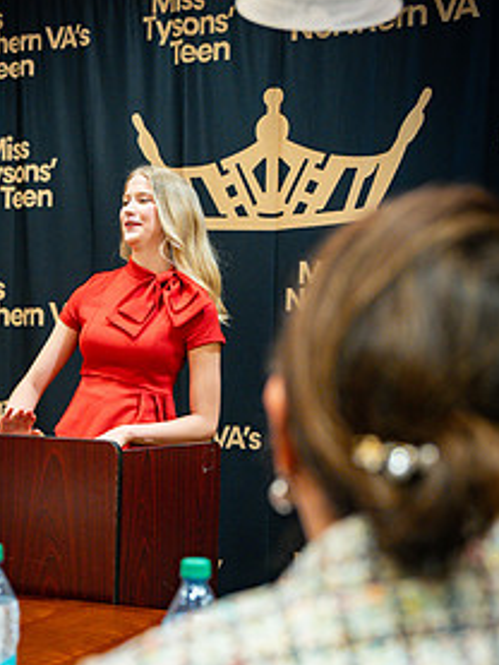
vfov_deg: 30.0
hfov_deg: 22.9
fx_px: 1229
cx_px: 178
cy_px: 444
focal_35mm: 64
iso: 1600
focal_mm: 41
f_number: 2.8
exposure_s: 1/125
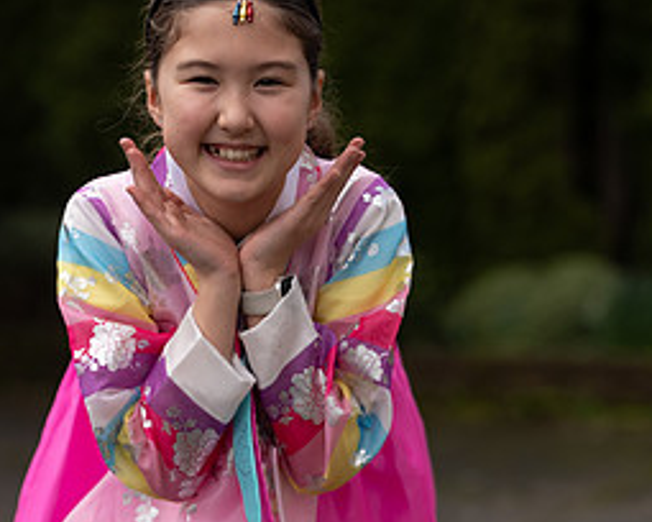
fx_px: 2238
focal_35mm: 116
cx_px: 297
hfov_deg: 16.6
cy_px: 409
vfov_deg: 13.2
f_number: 2
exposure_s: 1/1250
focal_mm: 70
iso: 100
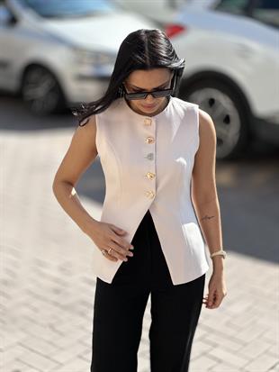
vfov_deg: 25.3
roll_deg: +2.3
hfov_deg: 19.1
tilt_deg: -13.7
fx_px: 827
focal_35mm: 77
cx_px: 140
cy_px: 186
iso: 32
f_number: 2.8
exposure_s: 1/951
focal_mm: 9
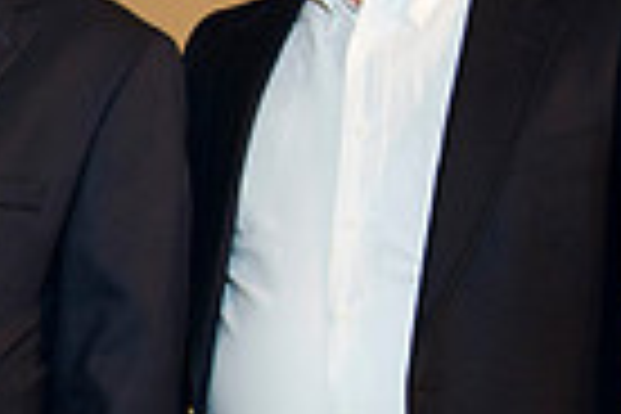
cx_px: -418
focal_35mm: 147
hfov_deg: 12.9
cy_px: 432
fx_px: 2536
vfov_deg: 9.3
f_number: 6.3
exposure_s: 1/100
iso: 1600
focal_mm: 35
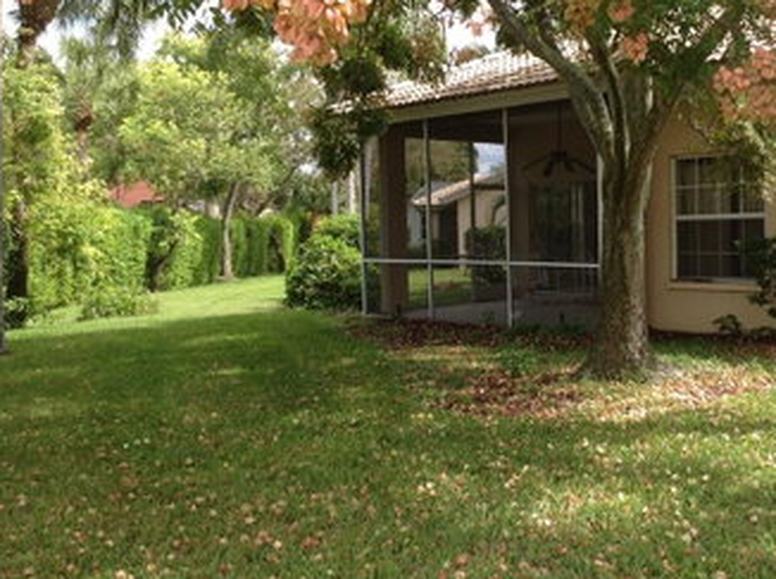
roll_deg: -0.2
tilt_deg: -2.0
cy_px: 276
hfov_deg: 41.0
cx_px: 487
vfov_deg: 31.4
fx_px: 1029
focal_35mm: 46
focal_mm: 4.28
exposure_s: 1/496
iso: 50
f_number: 2.4
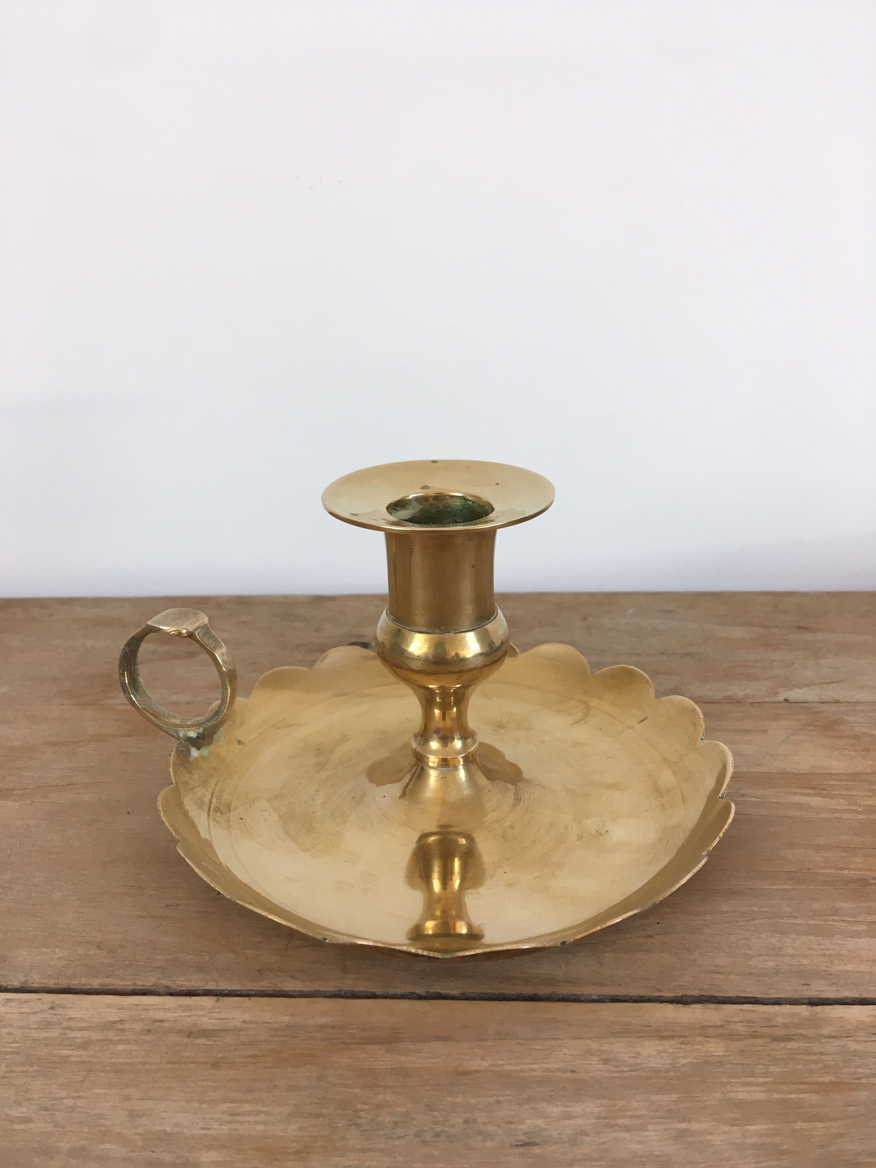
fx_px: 979
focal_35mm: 29
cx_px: 438
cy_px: 584
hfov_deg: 48.2
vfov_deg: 61.7
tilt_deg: -21.9
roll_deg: -0.4
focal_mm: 4.15
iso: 25
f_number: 2.2
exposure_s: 1/33
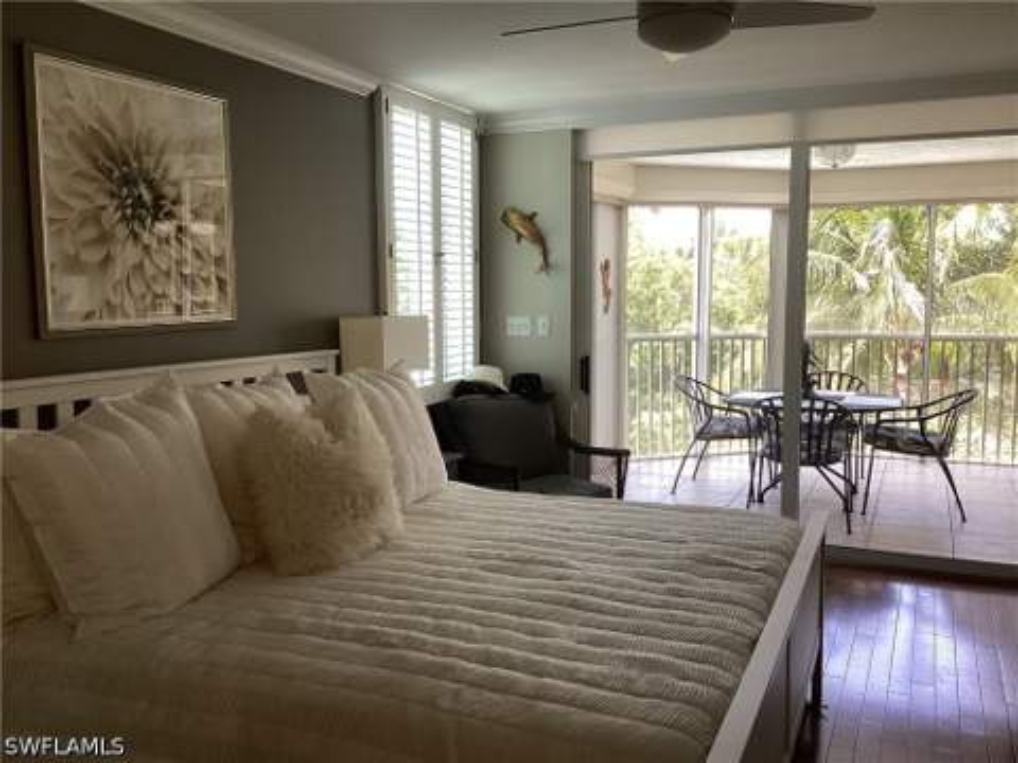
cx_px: 509
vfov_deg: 45.4
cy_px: 382
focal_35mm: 31
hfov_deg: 58.4
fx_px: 912
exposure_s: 1/60
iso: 64
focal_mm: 3.3
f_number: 2.4
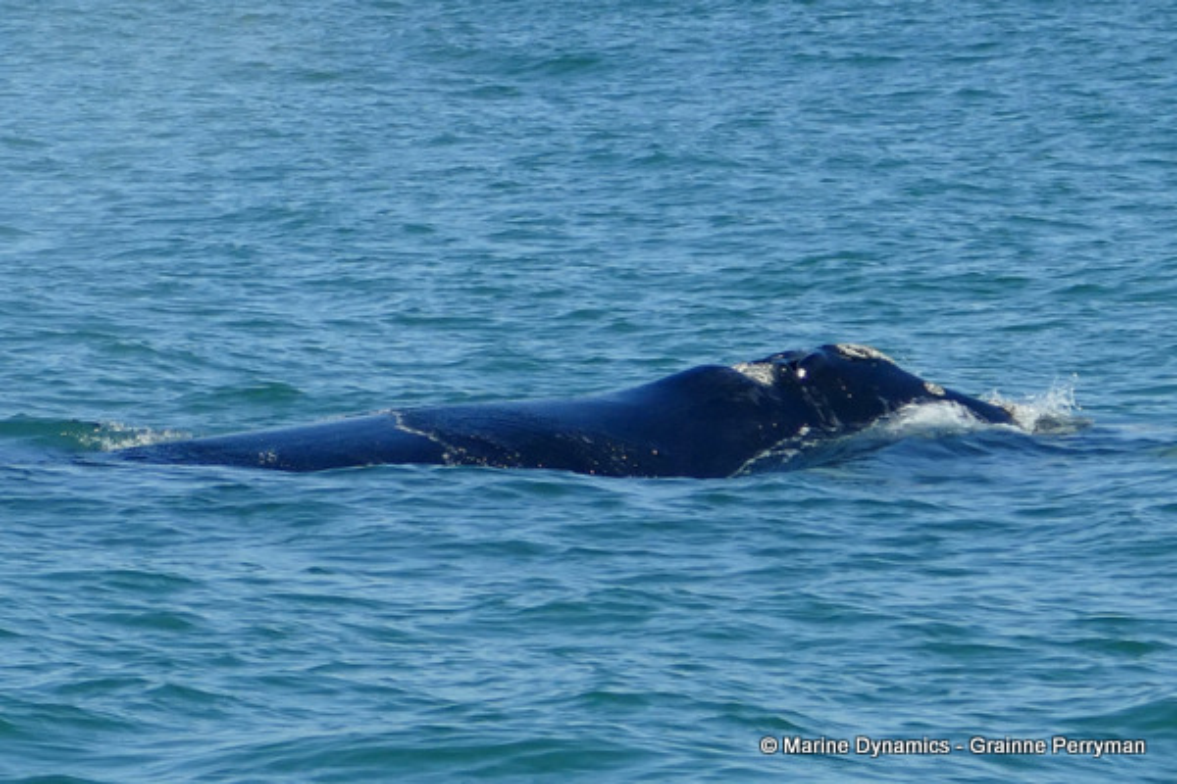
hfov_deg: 21.2
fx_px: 3138
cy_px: 392
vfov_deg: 14.3
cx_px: 588
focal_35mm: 96
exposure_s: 1/1000
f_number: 3.8
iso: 125
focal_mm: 34.91
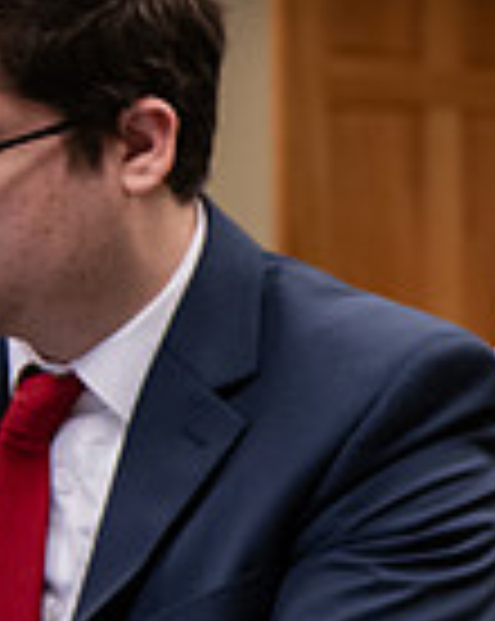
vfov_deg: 12.2
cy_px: 394
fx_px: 2900
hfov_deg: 8.8
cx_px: 1206
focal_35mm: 158
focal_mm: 40
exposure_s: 1/125
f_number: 3.2
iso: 1000
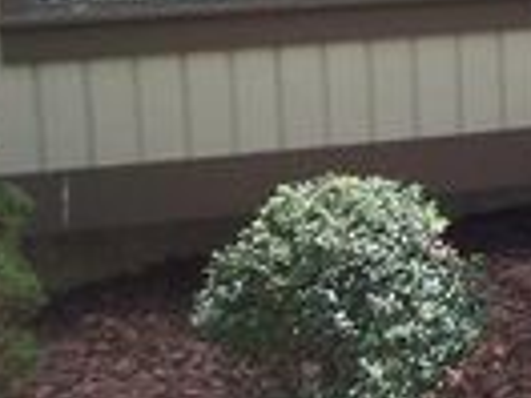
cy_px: -191
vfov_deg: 15.7
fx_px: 1335
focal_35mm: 87
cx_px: 913
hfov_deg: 18.4
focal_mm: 3.8
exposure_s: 1/160
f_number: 2.8
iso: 50
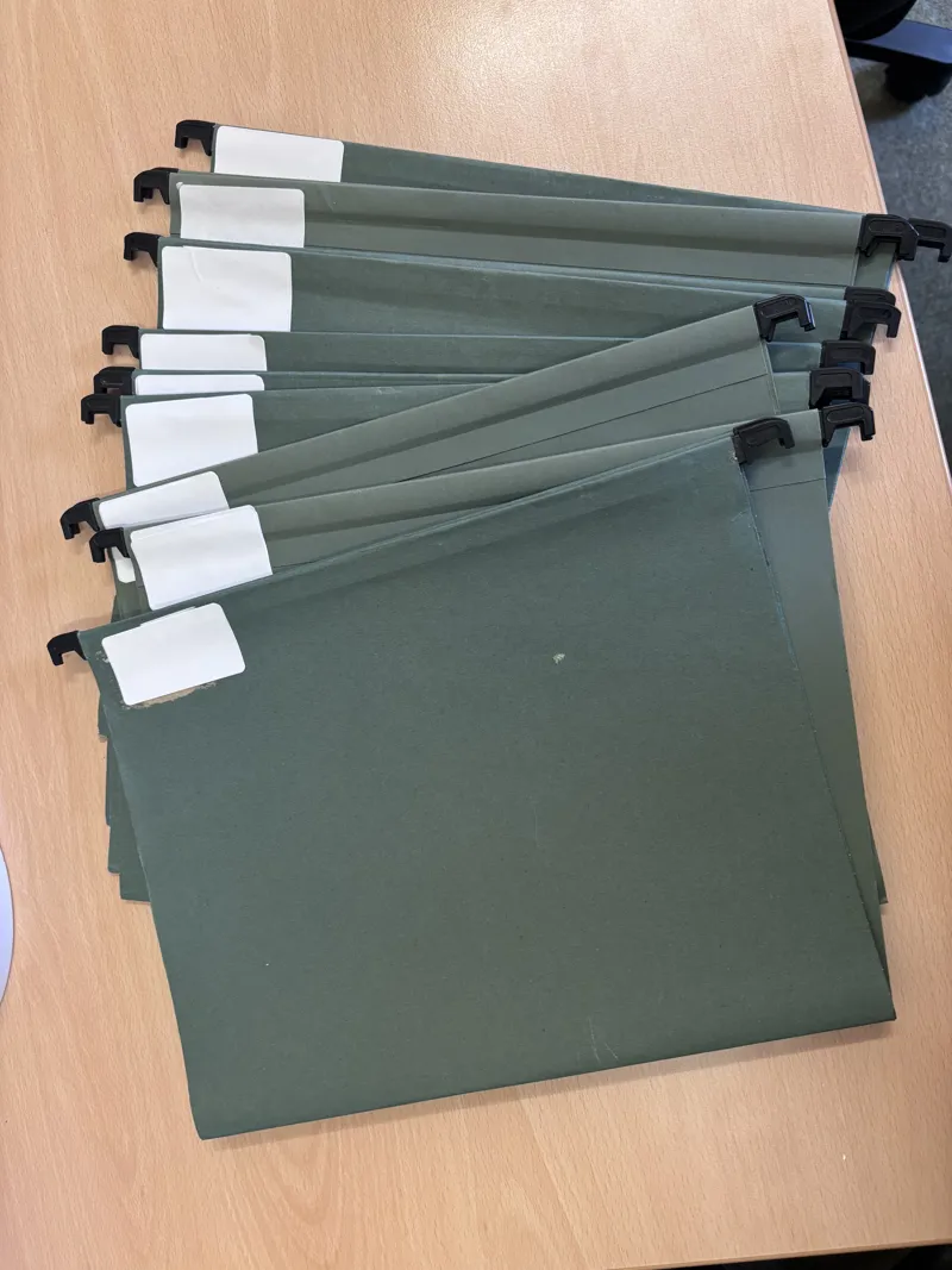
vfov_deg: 67.3
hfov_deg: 53.1
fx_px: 954
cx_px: 476
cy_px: 635
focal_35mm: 26
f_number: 1.6
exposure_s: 1/50
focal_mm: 5.96
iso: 160
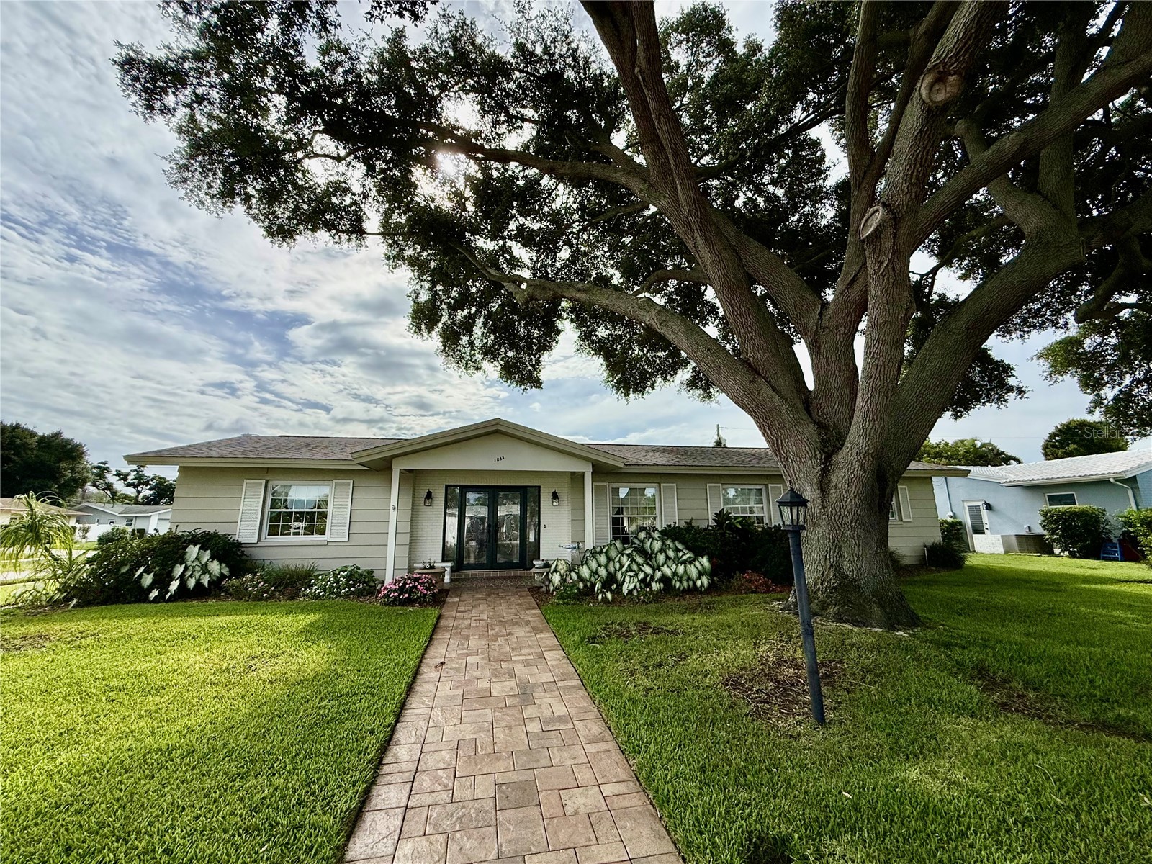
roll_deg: -0.1
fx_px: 466
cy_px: 432
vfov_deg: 85.7
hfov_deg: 102.1
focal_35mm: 14
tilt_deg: +11.9
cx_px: 576
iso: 50
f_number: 2.2
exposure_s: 1/4425
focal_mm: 2.22
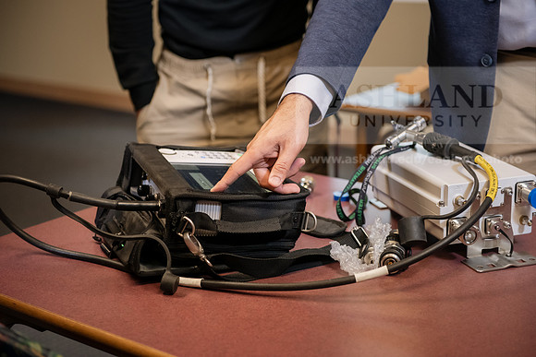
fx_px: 1042
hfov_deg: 28.8
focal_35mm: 70
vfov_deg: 19.5
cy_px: 178
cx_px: 268
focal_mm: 70
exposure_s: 1/200
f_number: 3.5
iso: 1600
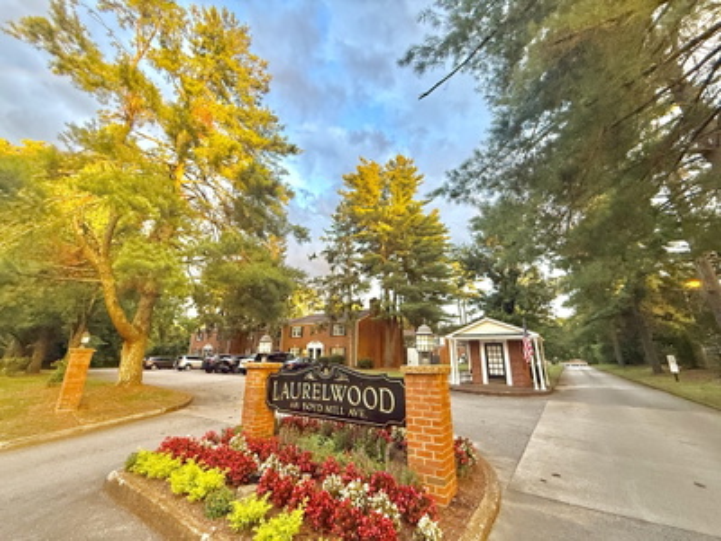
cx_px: 360
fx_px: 292
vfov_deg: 85.7
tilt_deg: +17.7
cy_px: 270
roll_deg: -1.1
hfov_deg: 102.1
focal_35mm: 14
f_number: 2.2
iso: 320
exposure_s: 1/99
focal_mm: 2.22
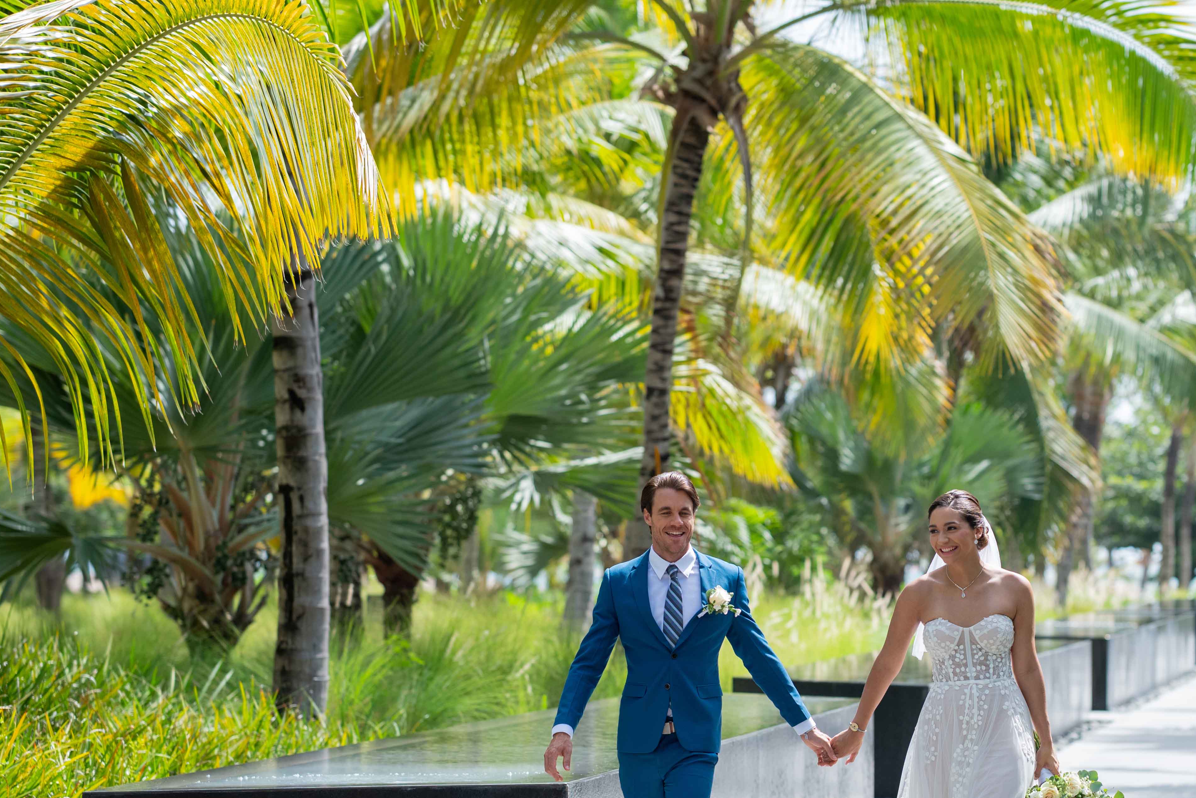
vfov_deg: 10.2
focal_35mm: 134
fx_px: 4453
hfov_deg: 15.3
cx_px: 843
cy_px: 579
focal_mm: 85
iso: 160
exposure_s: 1/2000
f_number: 2.8
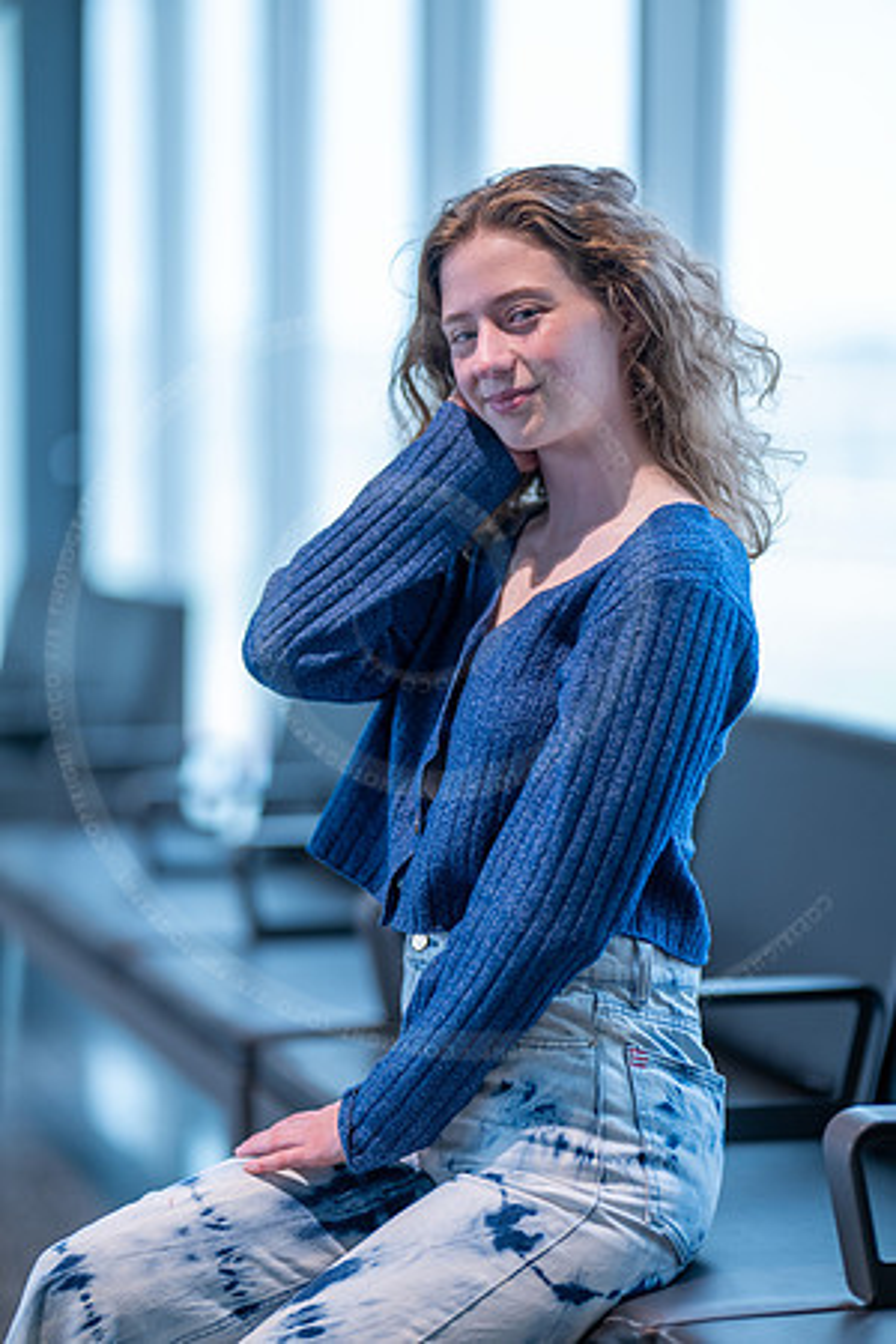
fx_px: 3173
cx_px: 448
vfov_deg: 23.9
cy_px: 672
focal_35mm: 85
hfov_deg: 16.1
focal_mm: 85
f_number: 1.2
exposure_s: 1/320
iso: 320
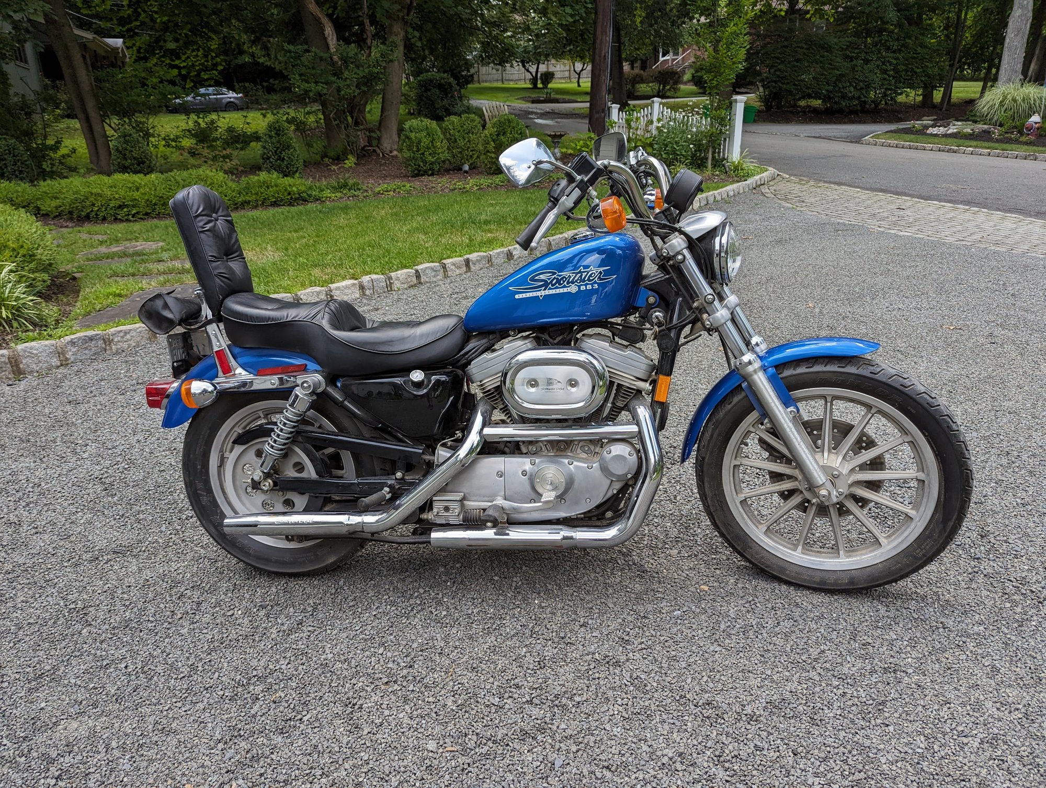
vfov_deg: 56.9
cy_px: 394
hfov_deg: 71.5
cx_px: 523
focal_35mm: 24
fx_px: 726
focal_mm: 6.81
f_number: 1.85
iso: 42
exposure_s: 1/490
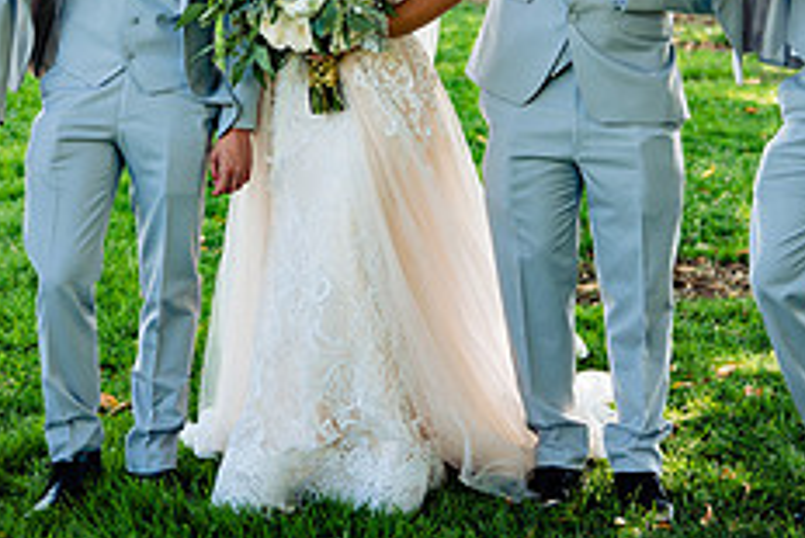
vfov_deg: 11.8
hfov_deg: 17.9
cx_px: 369
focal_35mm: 114
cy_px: -109
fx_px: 2551
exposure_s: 1/250
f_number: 2.8
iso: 200
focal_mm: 43
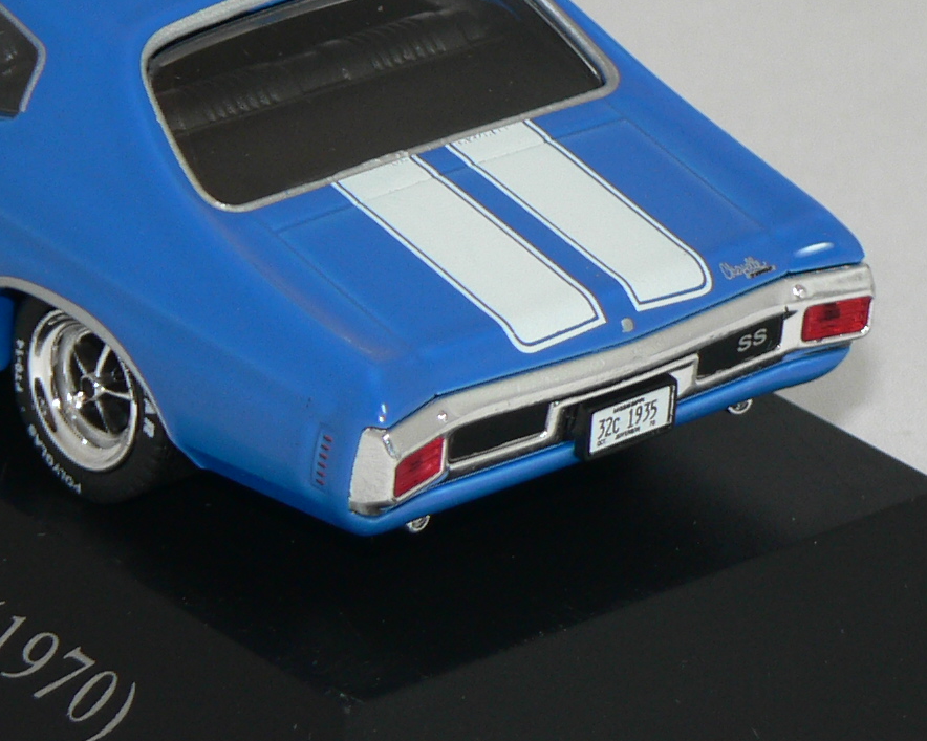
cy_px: 103
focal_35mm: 294
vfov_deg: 5.3
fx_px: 8065
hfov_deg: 6.6
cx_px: 151
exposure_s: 1/60
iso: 80
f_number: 3.2
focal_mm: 17.3
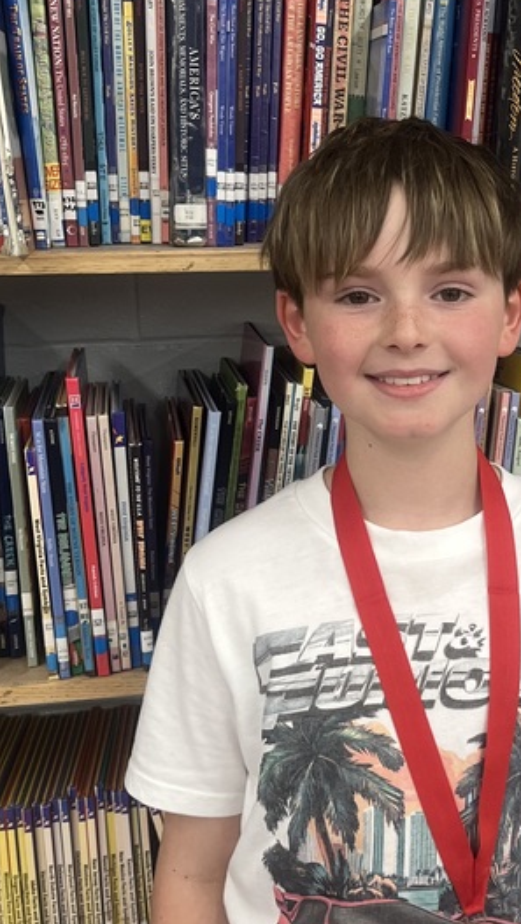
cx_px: 491
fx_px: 1349
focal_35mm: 55
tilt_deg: -9.6
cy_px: 426
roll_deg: +0.5
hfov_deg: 21.3
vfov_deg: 37.8
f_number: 1.6
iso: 100
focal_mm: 5.1
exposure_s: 1/120
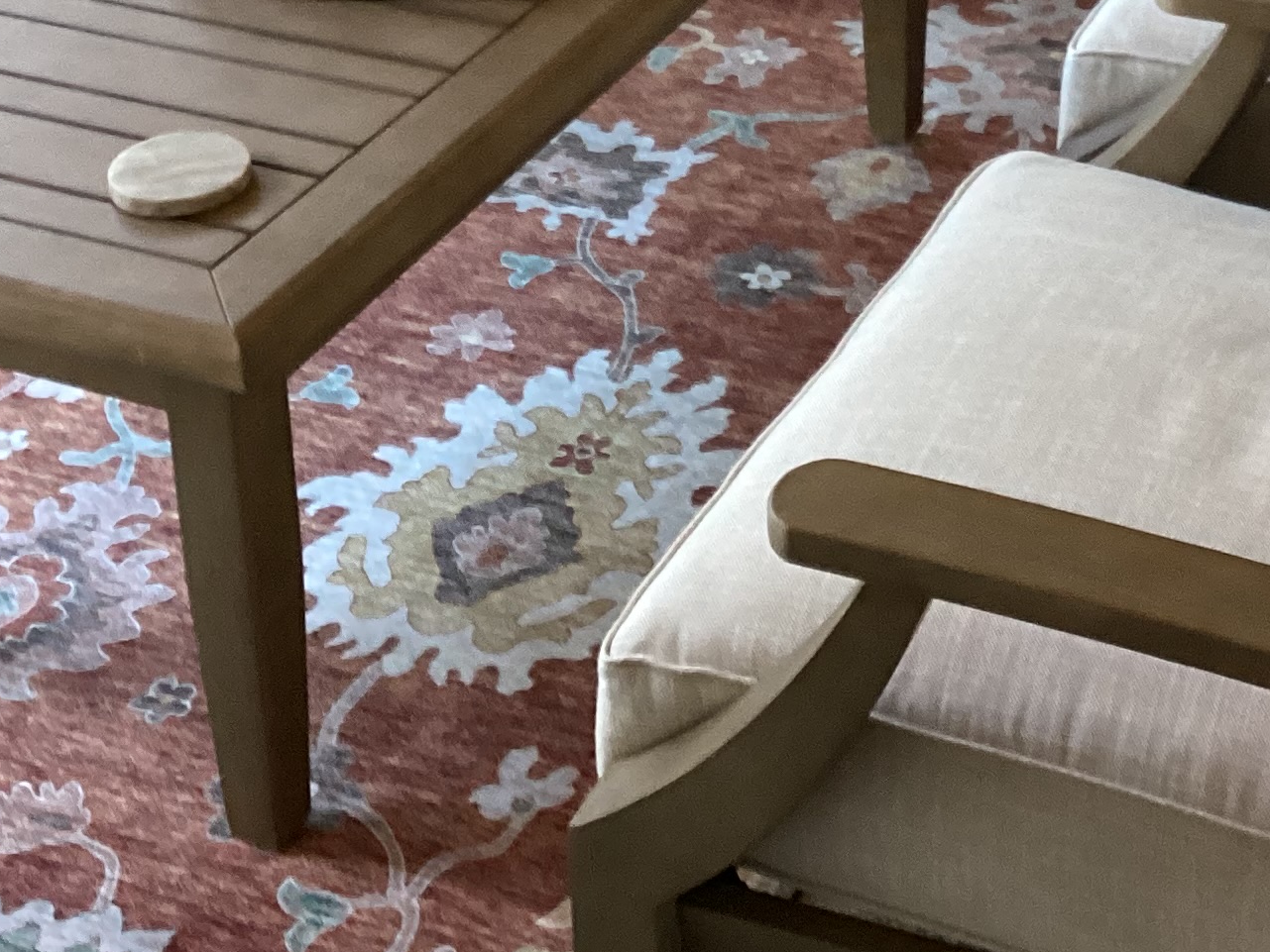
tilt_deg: -21.8
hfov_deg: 24.4
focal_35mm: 79
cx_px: 984
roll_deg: +0.0
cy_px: -214
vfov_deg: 17.7
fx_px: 2899
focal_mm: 3.3
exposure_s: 1/60
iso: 250
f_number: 2.4
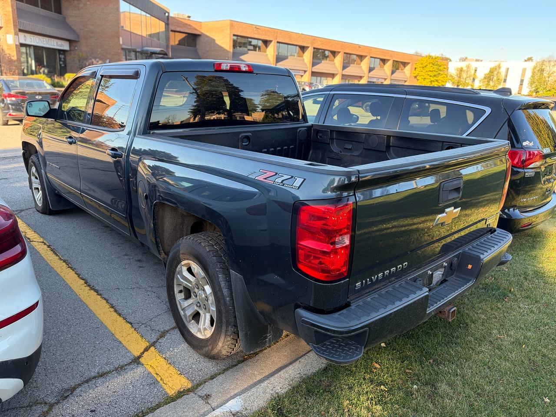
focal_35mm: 26
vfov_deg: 53.1
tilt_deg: -14.3
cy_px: 208
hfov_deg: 67.3
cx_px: 278
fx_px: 418
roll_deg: -2.5
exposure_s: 1/200
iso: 50
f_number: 1.6
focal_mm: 5.96
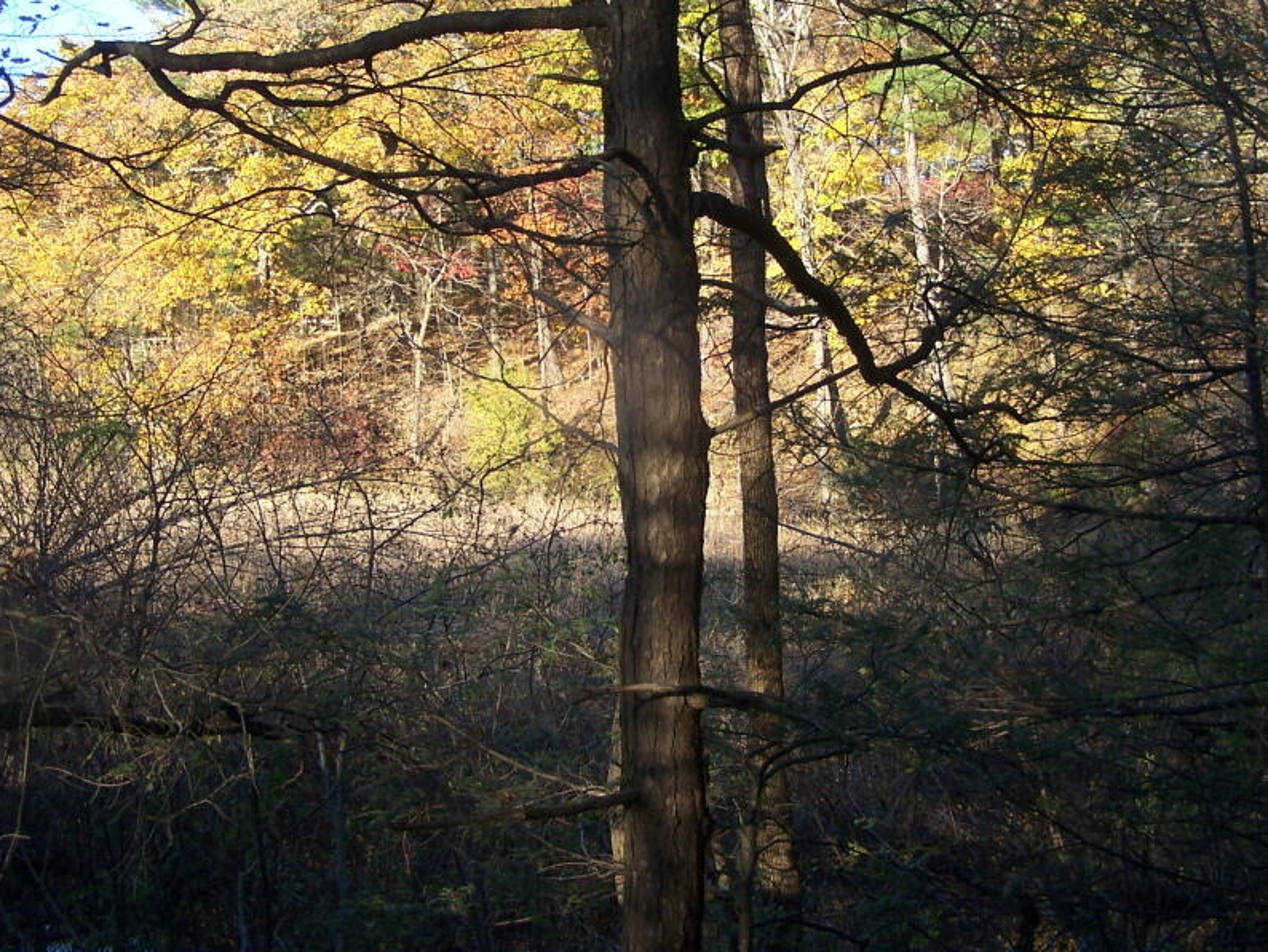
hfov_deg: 38.9
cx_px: 647
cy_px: 351
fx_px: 1795
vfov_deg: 29.6
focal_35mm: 49
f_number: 2.8
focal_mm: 6.3
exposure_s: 1/250
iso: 80
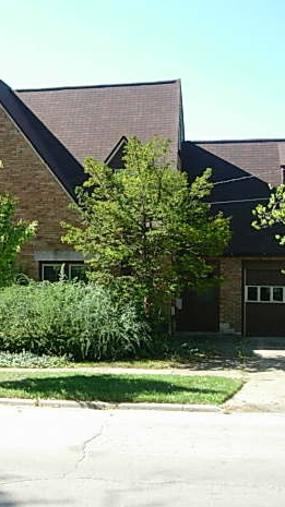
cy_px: 253
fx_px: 767
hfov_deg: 20.3
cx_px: -12
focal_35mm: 57
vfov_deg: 36.6
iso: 79
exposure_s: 1/483
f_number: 2.8
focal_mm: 7.8
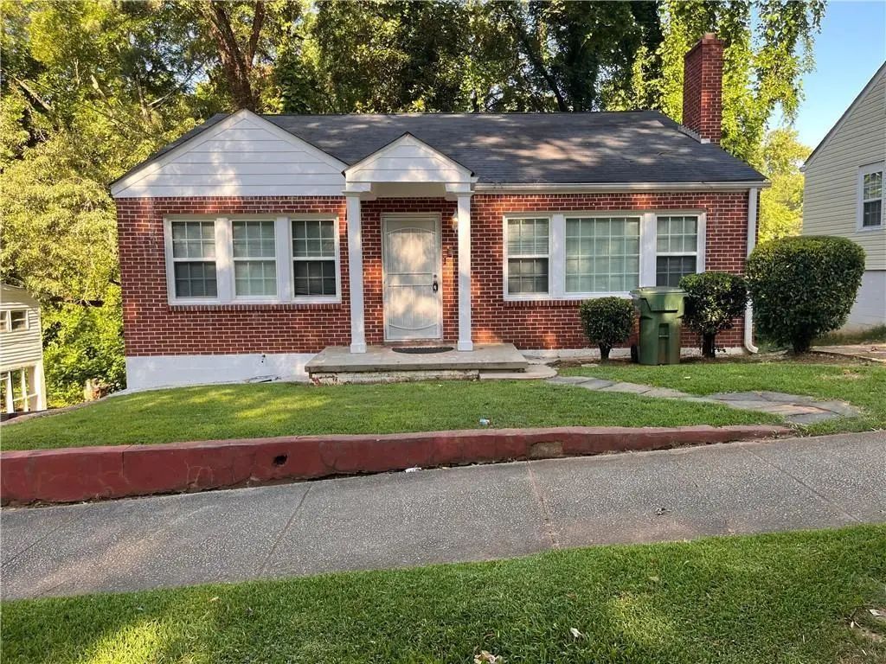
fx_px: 665
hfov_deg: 67.3
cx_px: 443
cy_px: 332
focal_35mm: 26
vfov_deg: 53.1
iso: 40
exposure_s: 1/243
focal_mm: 5.1
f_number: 1.6
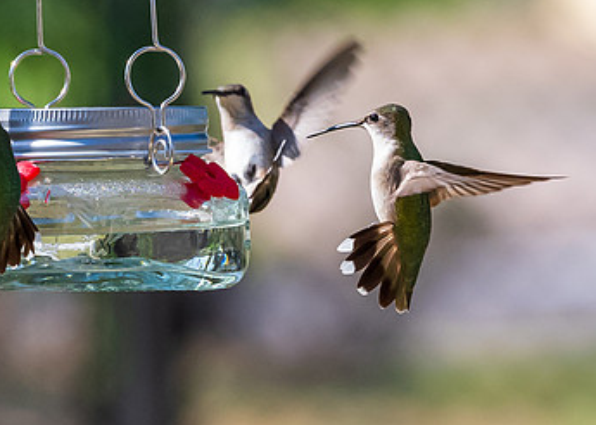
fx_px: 15344
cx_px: -60
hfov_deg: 2.2
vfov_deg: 1.6
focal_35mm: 907
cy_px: 136
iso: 2200
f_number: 6.3
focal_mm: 200
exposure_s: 1/3200
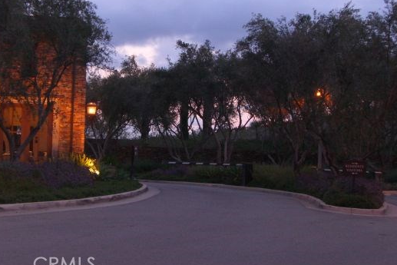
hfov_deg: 23.9
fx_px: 938
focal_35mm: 85
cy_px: 91
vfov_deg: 16.1
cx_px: 164
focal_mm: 10.7
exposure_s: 1/8
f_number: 3.6
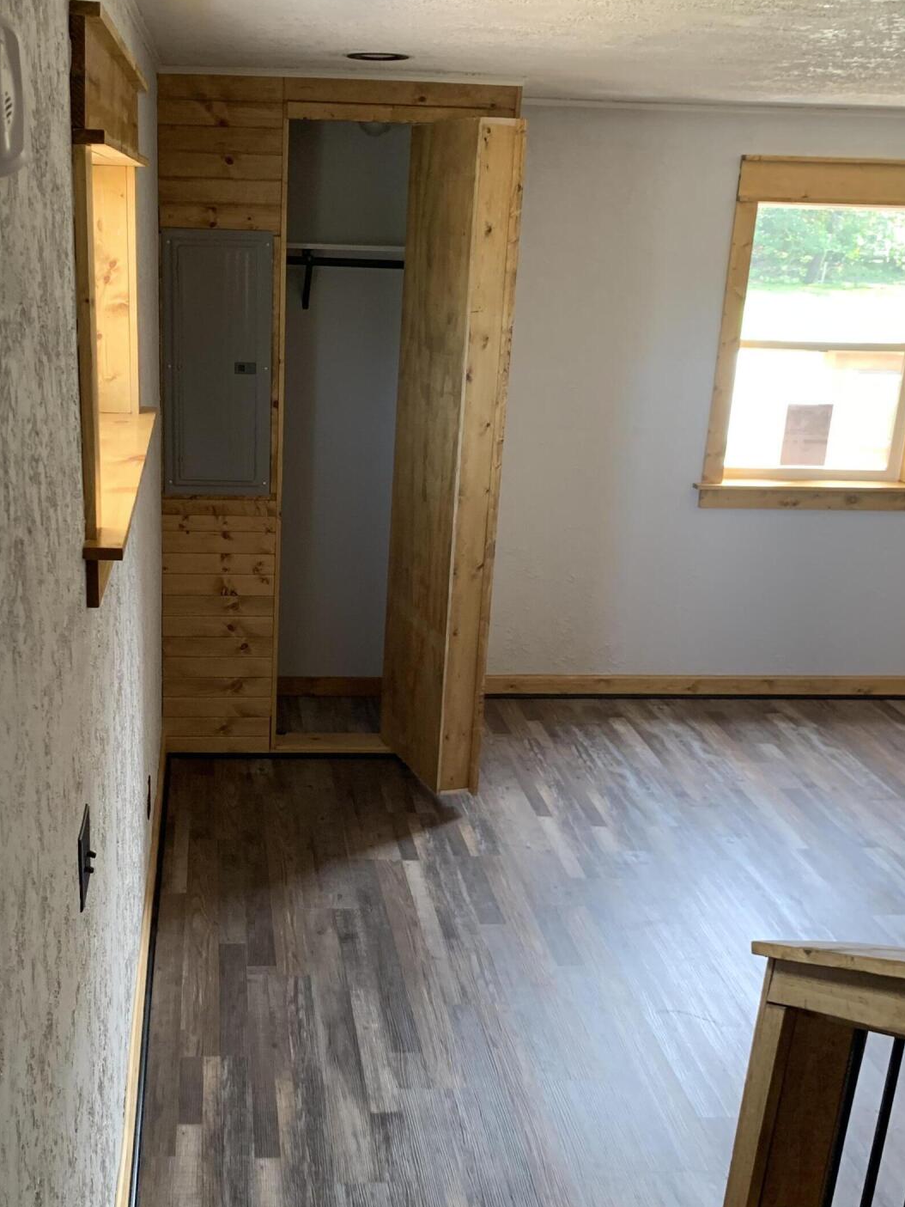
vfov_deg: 50.1
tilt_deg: -17.6
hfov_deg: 38.2
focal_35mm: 37
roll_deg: -1.3
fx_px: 1290
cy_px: 627
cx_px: 295
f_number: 1.8
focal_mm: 4.25
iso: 125
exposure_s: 1/60
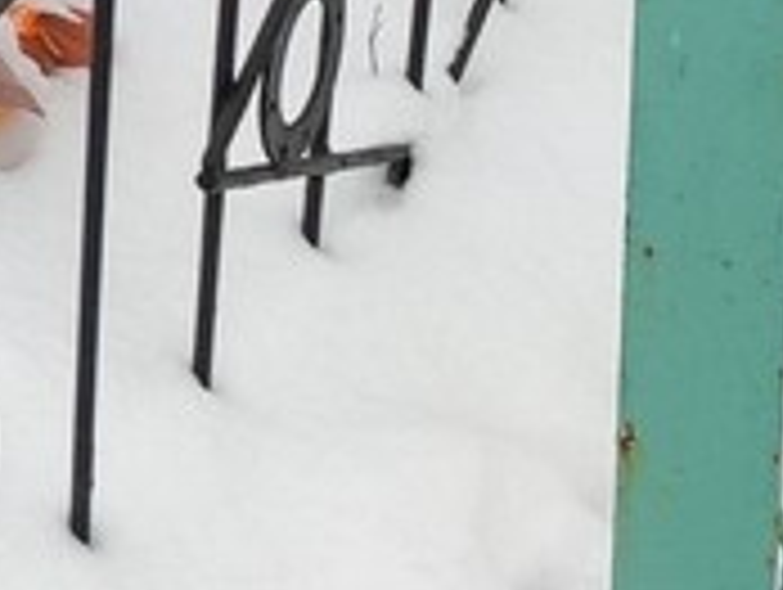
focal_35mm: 153
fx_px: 3466
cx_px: -1188
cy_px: -703
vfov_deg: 9.0
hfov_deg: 10.7
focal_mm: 4.77
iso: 112
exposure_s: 1/391
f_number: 1.75
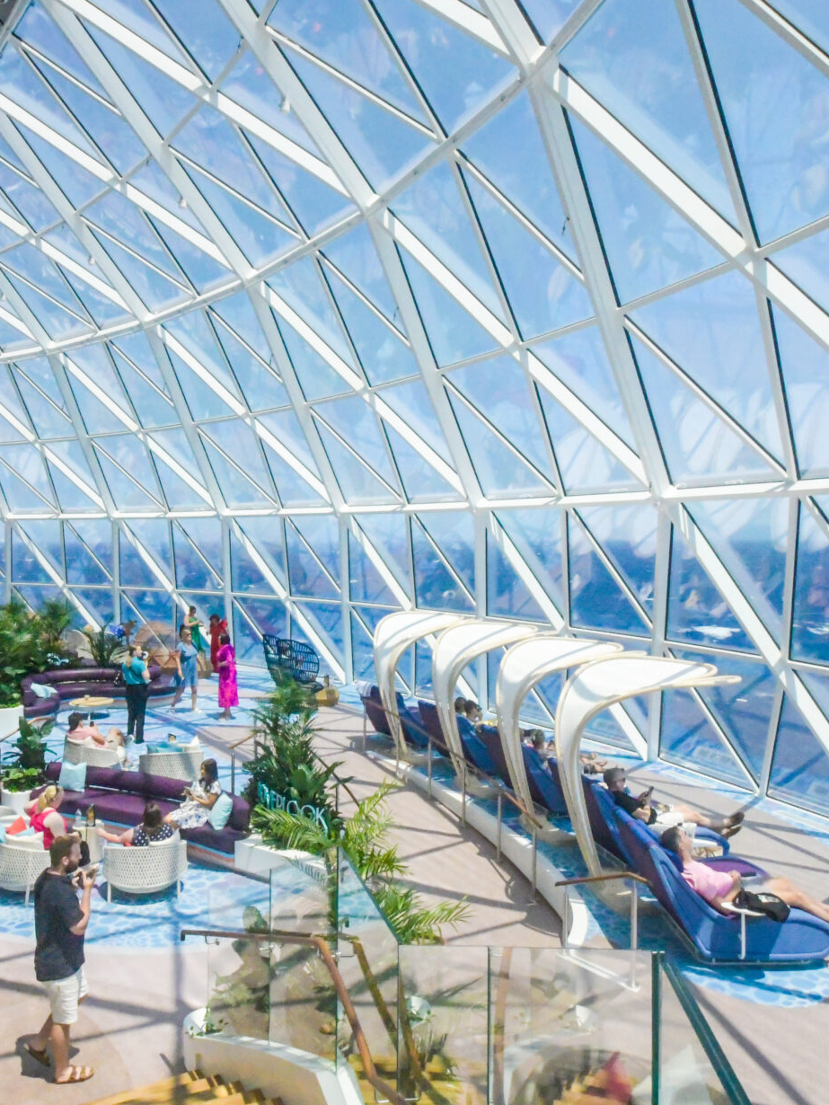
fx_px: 862
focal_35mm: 27
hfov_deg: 51.2
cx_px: 363
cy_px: 543
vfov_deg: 65.3
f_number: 22
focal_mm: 12
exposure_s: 1/2000
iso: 6400
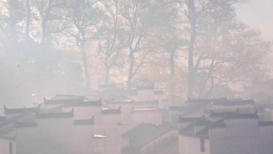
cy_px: 86
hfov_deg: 8.0
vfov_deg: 4.5
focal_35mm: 268
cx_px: 31
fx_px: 1941
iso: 100
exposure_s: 1/30
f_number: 25
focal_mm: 85
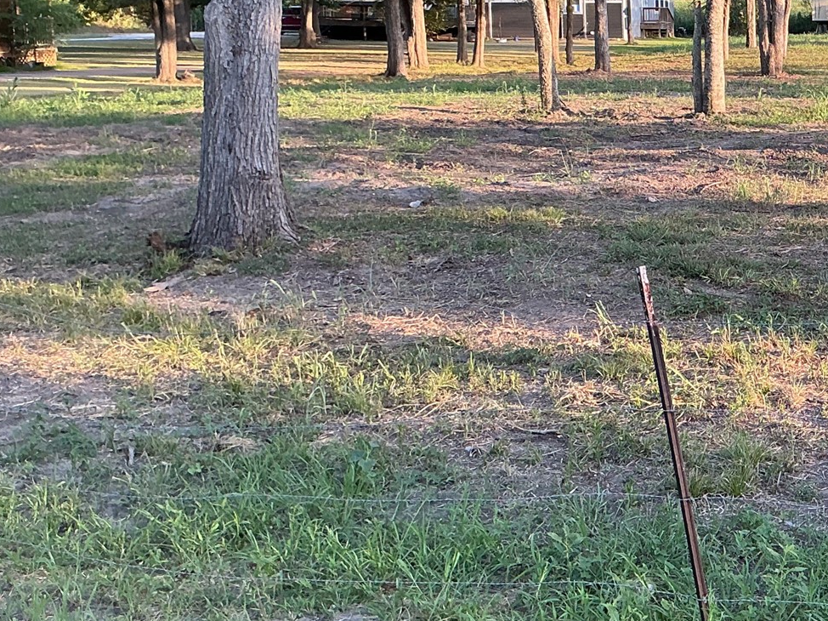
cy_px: 182
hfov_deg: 29.4
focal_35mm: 61
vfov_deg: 23.8
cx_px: 851
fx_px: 1459
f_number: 1.8
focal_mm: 3
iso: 32
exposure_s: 1/163
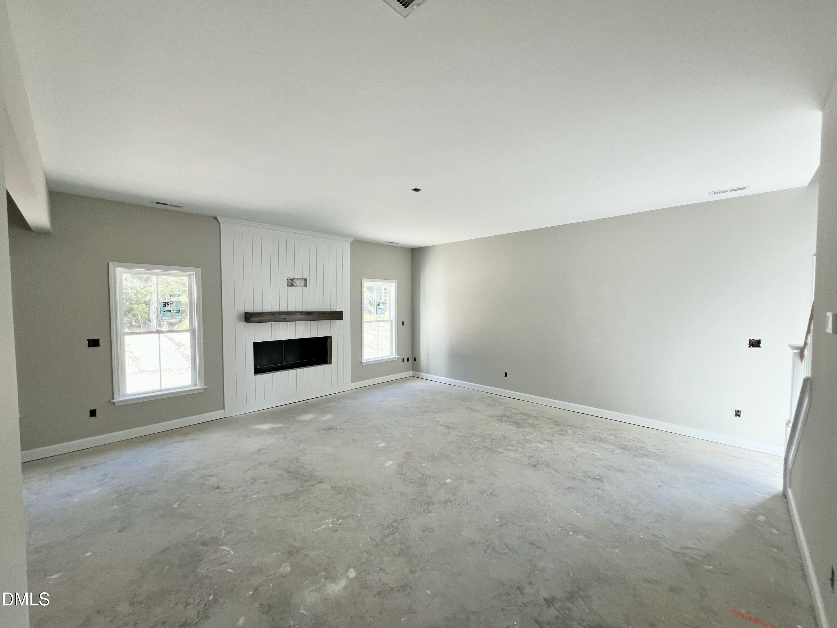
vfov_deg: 89.9
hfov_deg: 106.2
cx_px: 418
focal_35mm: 13
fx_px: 314
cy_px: 314
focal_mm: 1.57
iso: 64
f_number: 1.8
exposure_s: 1/99
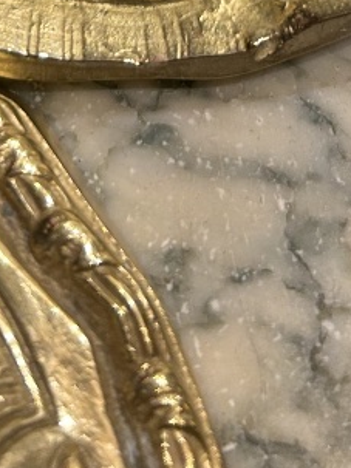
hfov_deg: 14.4
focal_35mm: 103
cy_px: -304
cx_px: 186
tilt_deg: -60.8
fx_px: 1394
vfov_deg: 16.7
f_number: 1.5
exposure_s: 1/50
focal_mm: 5.7
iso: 80
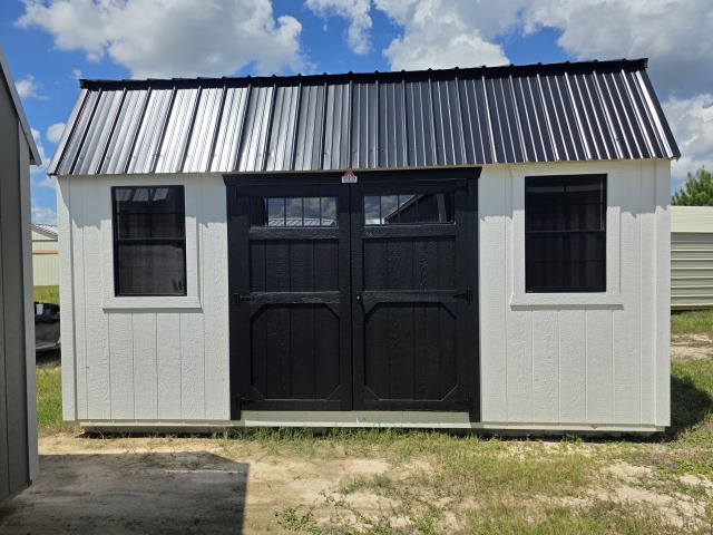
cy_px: 268
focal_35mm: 23
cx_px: 356
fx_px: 474
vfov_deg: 58.9
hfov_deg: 73.9
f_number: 1.7
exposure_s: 1/7944
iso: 50
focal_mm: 6.3
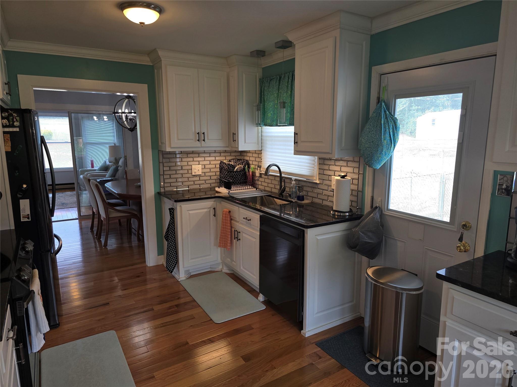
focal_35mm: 23
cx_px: 258
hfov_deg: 73.9
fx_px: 344
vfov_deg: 58.9
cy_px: 194
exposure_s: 1/60
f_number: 1.7
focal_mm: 6.3
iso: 25
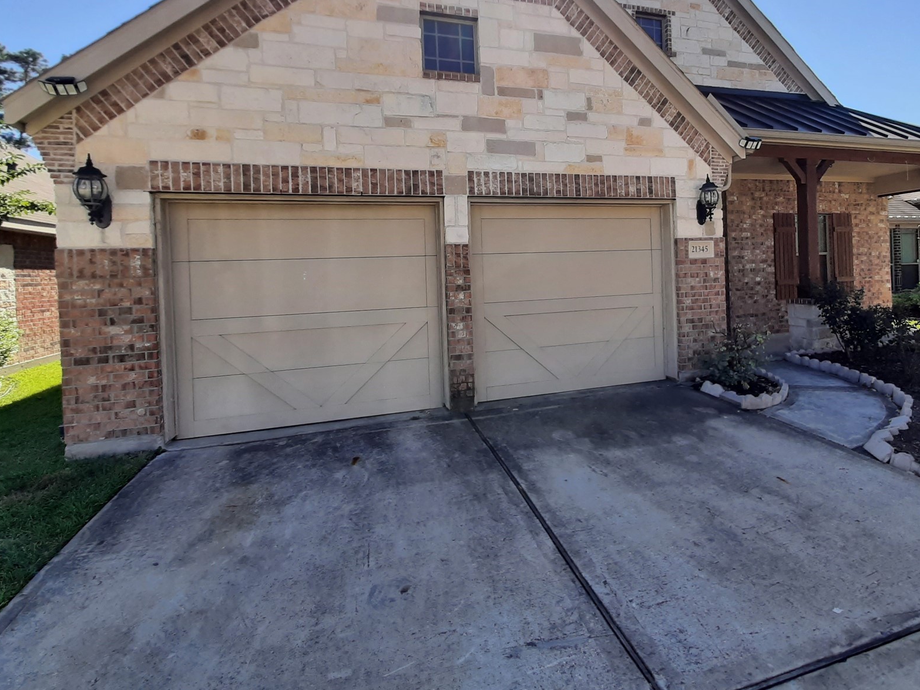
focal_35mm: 17
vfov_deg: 74.2
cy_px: 290
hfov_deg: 90.5
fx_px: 452
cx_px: 519
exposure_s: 1/597
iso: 40
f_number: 2.2
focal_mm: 1.42
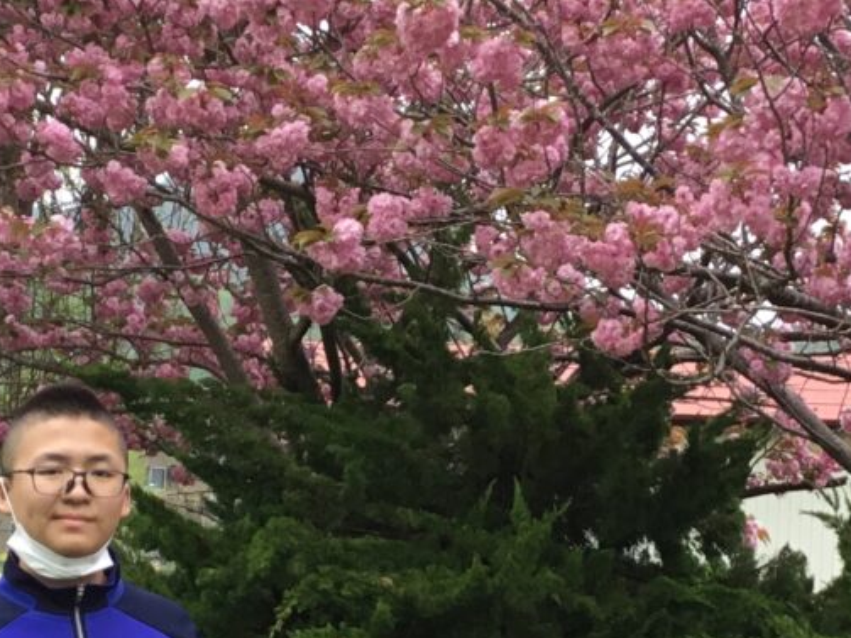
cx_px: 386
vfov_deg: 13.3
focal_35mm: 111
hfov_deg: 17.7
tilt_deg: +2.6
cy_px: 464
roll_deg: -4.1
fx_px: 2728
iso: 25
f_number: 2.4
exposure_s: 1/120
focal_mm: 3.3
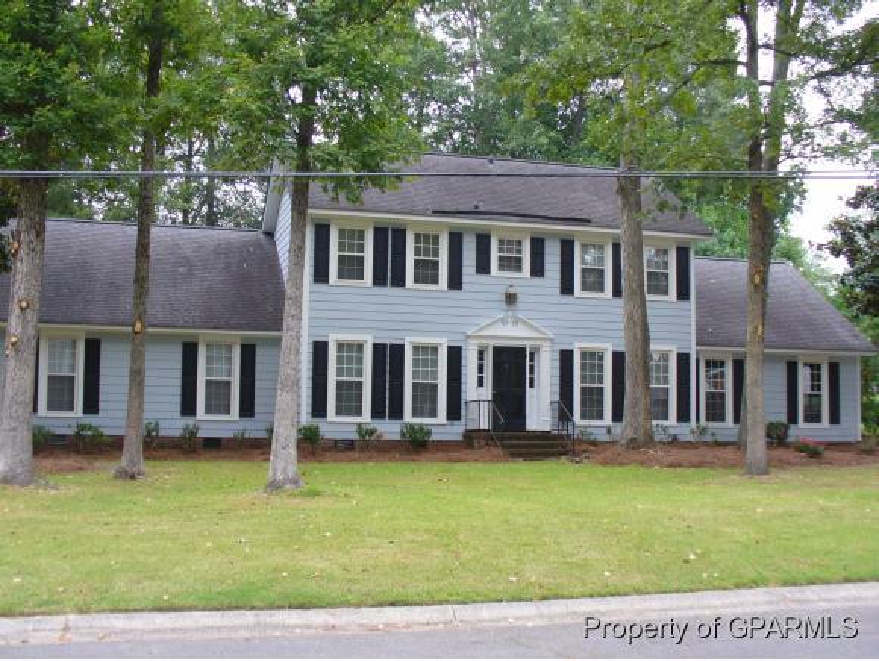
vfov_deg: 34.4
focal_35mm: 42
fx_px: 1067
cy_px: 330
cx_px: 440
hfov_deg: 44.8
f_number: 2.9
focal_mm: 7
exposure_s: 1/80
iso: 80
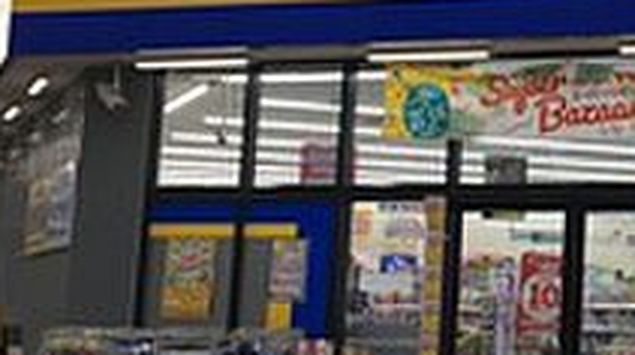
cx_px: 807
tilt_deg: +9.5
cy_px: 63
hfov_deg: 20.5
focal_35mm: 96
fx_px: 1614
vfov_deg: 12.5
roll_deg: -1.3
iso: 25
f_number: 2.2
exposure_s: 1/120
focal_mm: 4.15
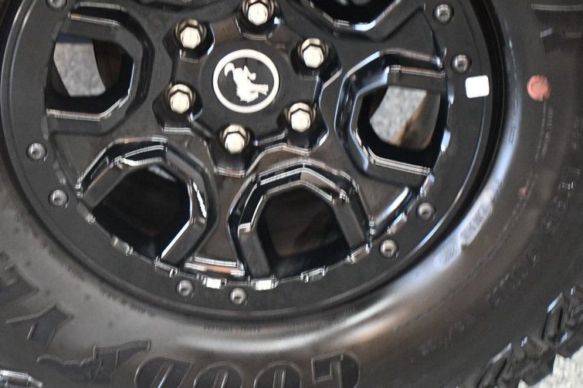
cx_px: 221
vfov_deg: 12.0
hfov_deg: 17.9
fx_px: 1846
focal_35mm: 114
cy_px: 127
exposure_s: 1/60
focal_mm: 56
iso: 5000
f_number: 4.8
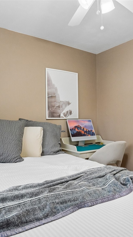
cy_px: 120
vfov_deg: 69.8
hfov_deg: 42.8
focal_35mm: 27
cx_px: 56
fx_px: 169
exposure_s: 1/60
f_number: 8
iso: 2000
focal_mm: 17
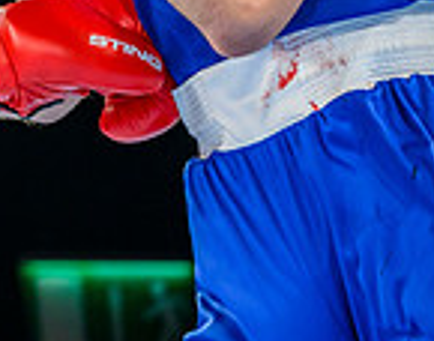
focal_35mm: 252
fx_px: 3215
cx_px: -561
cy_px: -61
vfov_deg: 6.0
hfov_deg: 7.3
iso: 2000
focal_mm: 55
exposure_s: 1/1600
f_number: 3.2
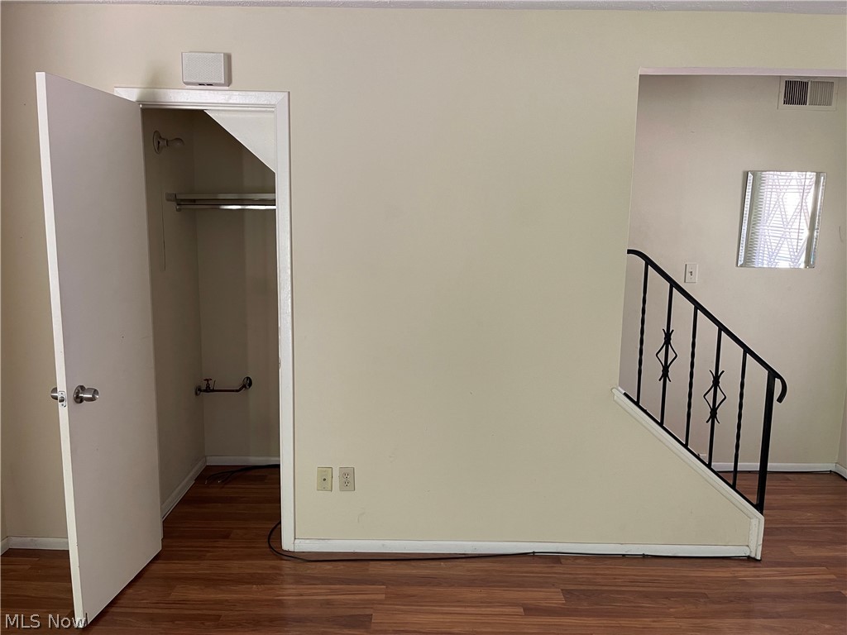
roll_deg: -0.9
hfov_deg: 69.4
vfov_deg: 54.9
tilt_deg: -8.8
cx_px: 424
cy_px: 318
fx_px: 612
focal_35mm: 25
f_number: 1.6
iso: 160
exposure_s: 1/60
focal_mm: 5.1
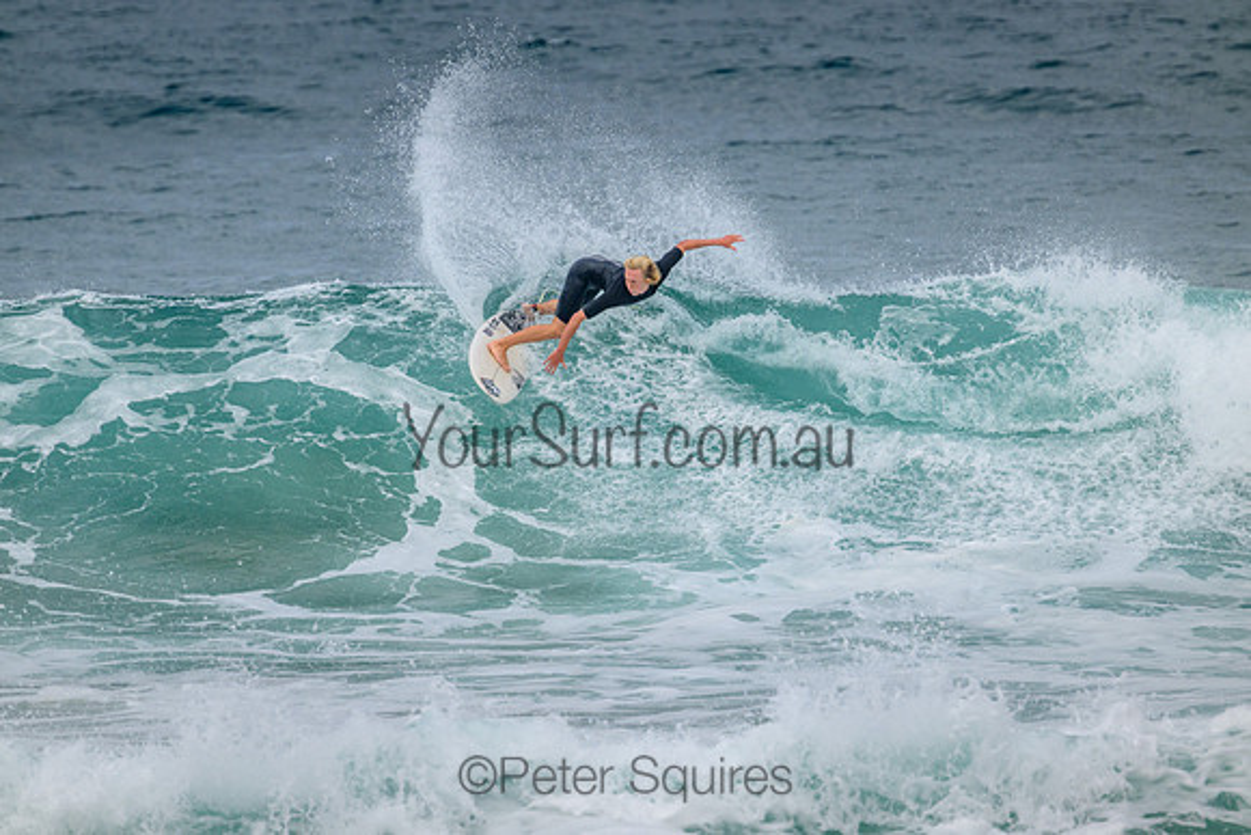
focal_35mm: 800
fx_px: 27805
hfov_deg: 2.6
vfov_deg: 1.7
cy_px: 418
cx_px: 626
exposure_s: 1/2000
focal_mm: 800
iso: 800
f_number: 11
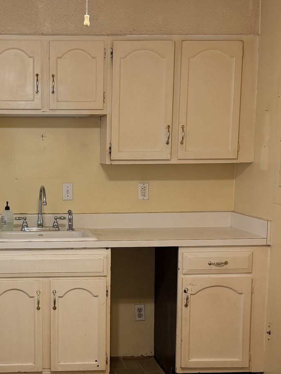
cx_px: 45
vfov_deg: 31.5
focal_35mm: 61
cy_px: 245
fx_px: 660
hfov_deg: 23.6
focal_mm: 6.76
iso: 160
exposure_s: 1/60
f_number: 1.78
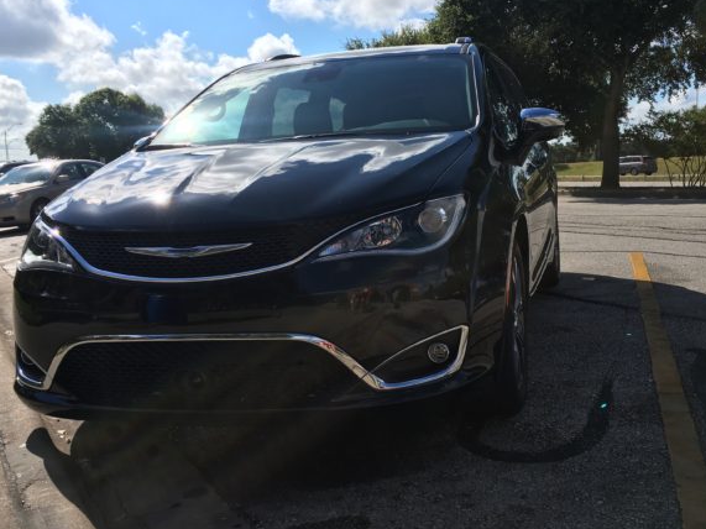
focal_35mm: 39
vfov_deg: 36.8
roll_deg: +2.2
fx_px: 795
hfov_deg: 47.7
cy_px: 263
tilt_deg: -7.0
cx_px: 406
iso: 25
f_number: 2.2
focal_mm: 4.15
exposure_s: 1/2137
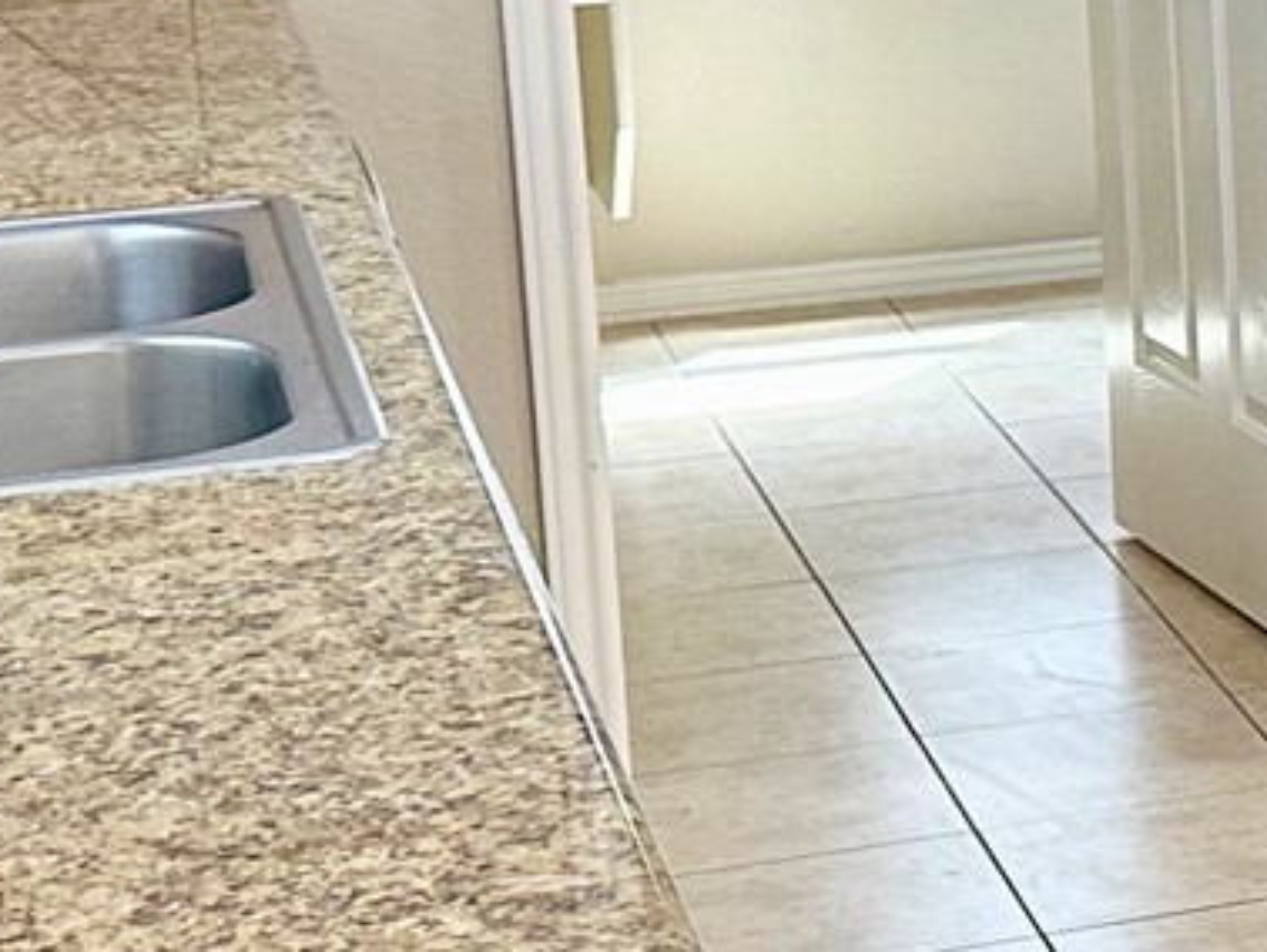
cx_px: 2202
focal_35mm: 130
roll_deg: -0.3
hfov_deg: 13.7
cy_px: 124
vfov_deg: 11.4
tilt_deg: -10.2
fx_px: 4761
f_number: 1.78
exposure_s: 1/60
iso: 200
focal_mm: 6.86
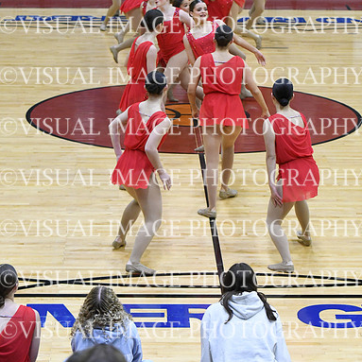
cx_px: 182
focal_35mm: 135
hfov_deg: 12.9
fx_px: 1597
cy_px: 101
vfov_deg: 12.9
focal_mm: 70
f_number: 3.5
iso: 4000
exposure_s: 1/400
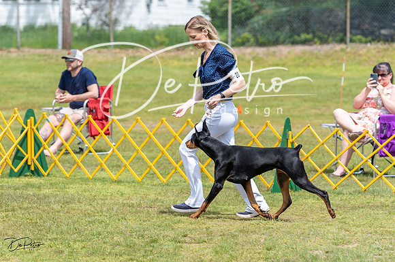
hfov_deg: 9.3
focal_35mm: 221
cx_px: 152
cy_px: 111
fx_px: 2422
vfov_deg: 6.2
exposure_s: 1/800
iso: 100
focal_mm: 162
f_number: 4.5
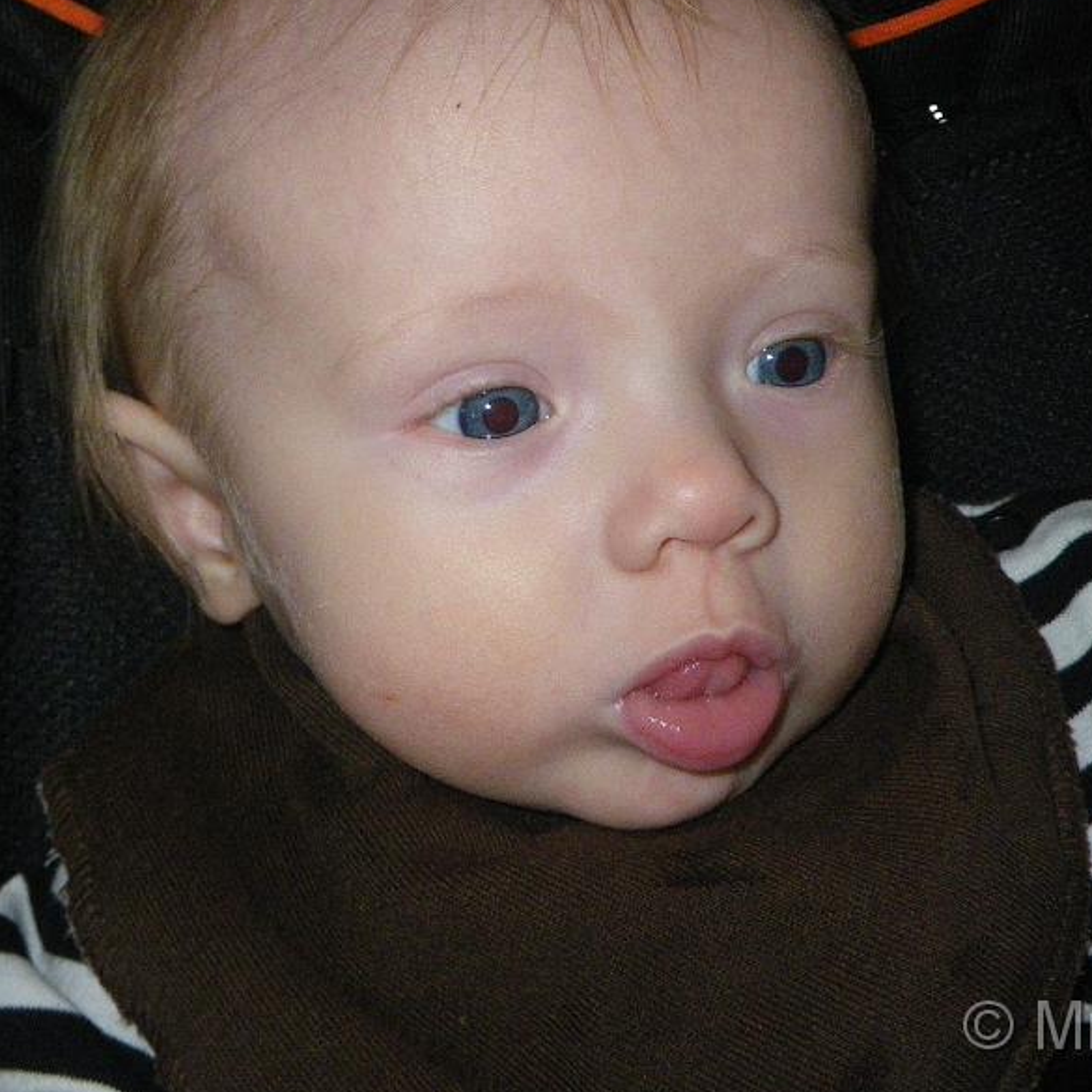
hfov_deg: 26.5
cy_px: 388
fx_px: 2320
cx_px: 521
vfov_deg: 26.4
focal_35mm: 65
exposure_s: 1/60
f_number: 4.2
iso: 400
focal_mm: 7.5
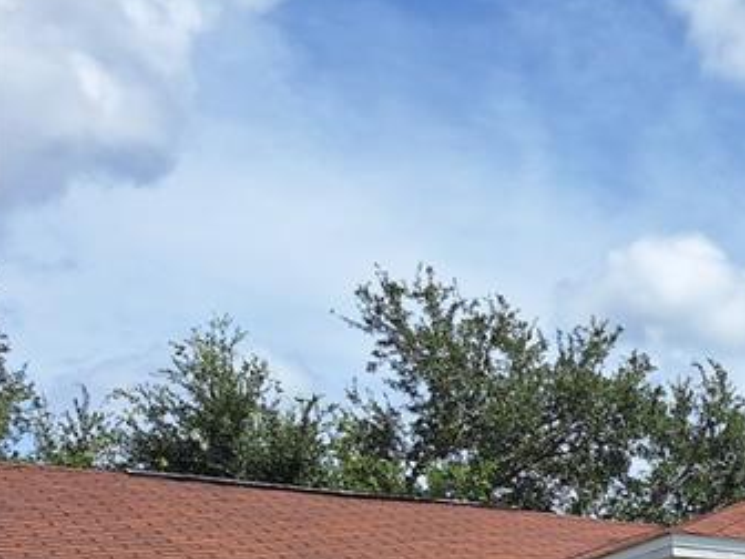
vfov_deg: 19.2
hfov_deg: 22.6
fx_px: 1507
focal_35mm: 70
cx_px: 1124
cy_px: 756
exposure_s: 1/4255
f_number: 1.8
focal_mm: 5.54
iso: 40
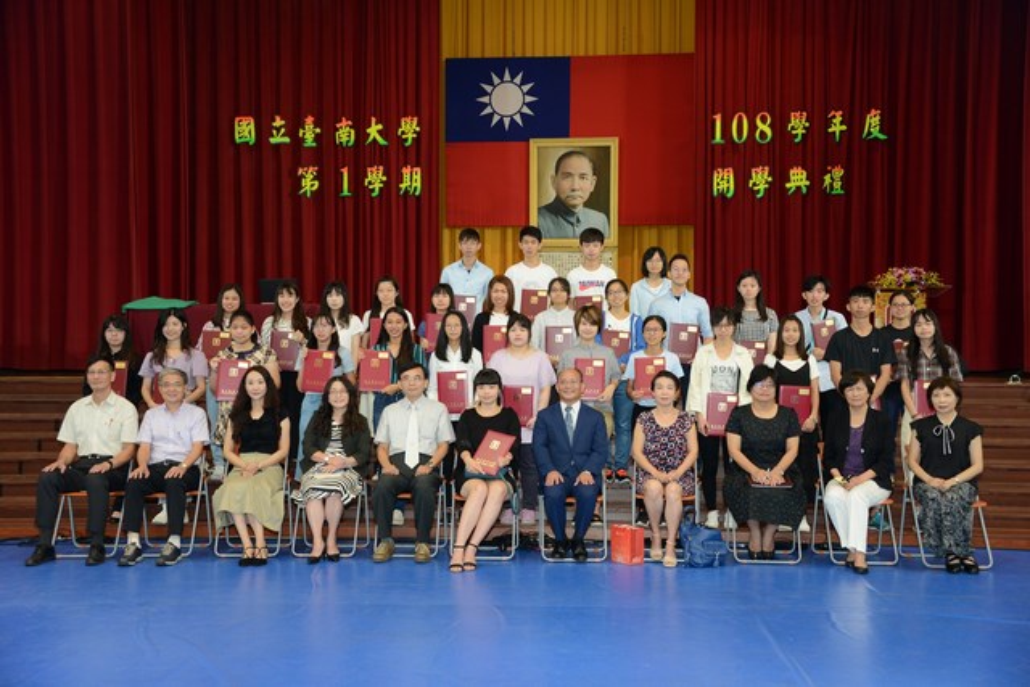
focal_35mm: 45
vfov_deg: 29.9
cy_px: 344
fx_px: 1288
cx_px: 515
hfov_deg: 43.6
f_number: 4.2
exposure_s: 1/60
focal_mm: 45
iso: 800
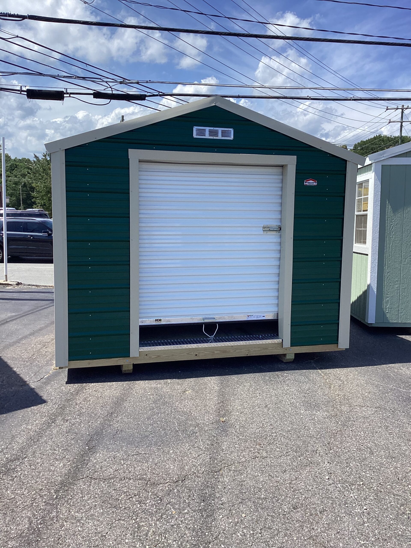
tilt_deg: -8.1
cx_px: 206
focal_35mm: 31
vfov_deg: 58.4
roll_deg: -2.0
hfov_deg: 45.4
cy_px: 274
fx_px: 491
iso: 25
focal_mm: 3.3
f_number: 2.4
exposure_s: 1/1217
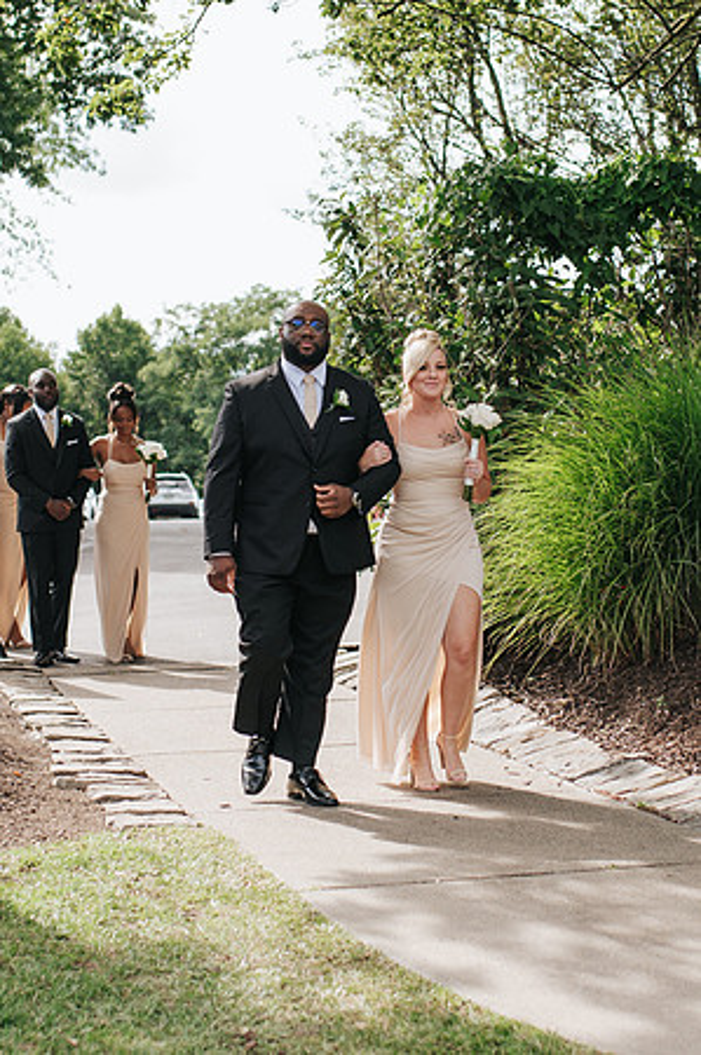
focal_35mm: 78
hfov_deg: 17.4
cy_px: 517
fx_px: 2288
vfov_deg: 26.0
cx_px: 400
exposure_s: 1/1600
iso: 250
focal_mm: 35
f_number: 2.8
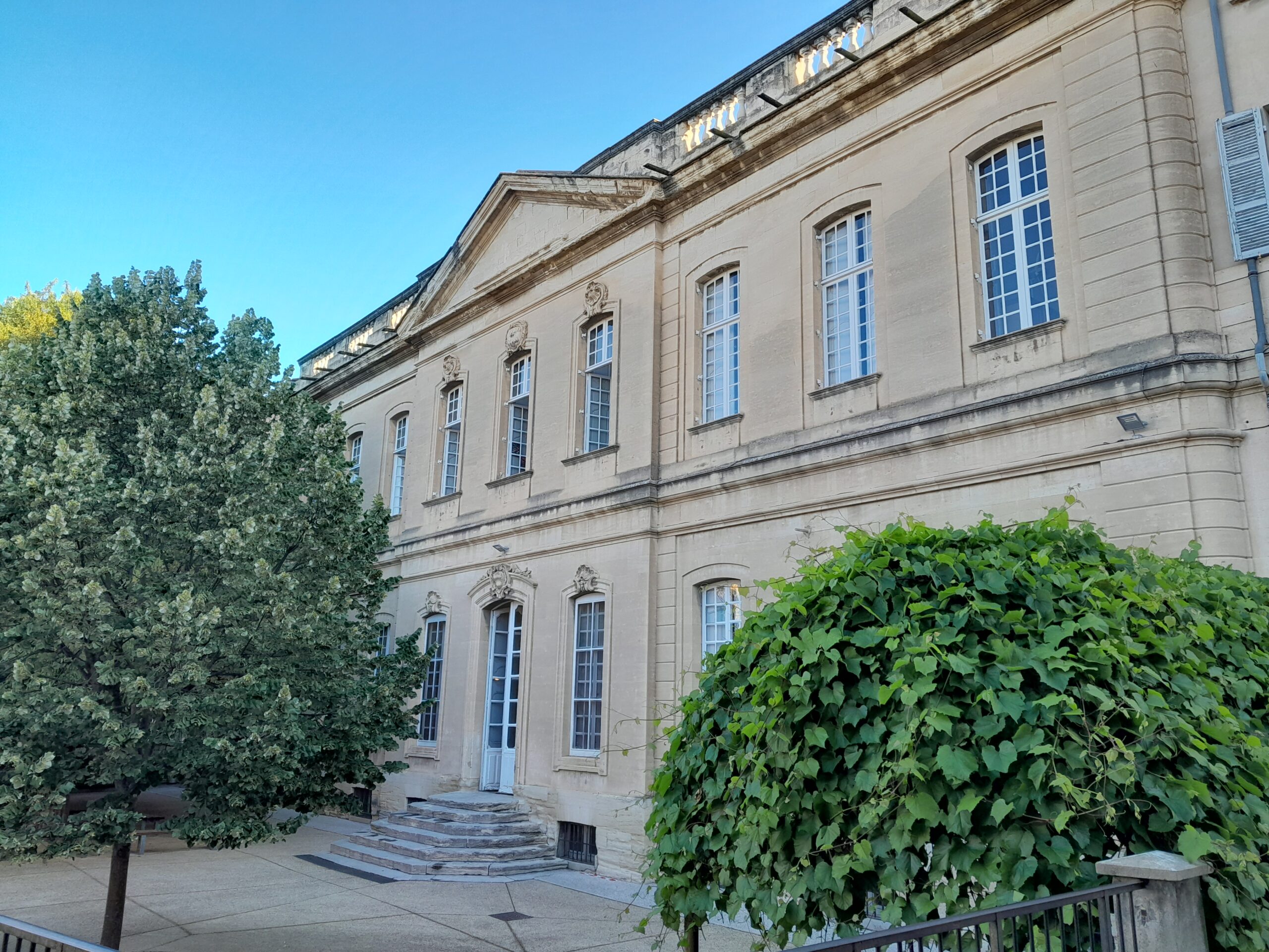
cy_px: 476
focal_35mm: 27
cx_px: 634
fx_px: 990
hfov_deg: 65.3
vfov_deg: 51.4
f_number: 1.8
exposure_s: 1/100
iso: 40
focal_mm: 4
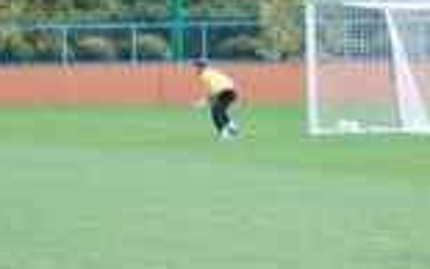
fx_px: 4437
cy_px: 4
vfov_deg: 3.5
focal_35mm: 378
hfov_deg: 5.5
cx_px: 258
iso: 200
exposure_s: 1/160
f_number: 4.5
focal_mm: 85
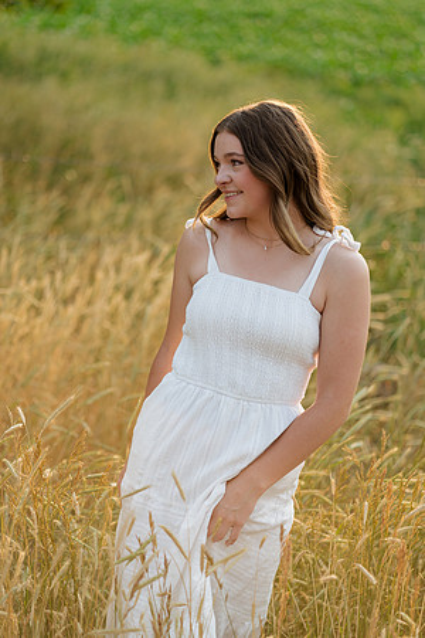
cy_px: 319
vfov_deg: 23.9
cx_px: 212
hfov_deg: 16.1
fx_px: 1505
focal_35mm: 85
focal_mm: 85
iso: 125
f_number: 2
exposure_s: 1/640
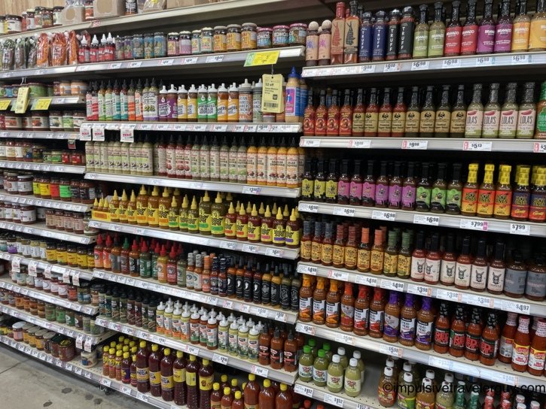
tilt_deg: -10.5
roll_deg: -0.3
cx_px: 273
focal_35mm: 26
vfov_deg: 53.1
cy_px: 204
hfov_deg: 67.3
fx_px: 410
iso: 80
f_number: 1.6
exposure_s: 1/120
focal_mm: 4.2
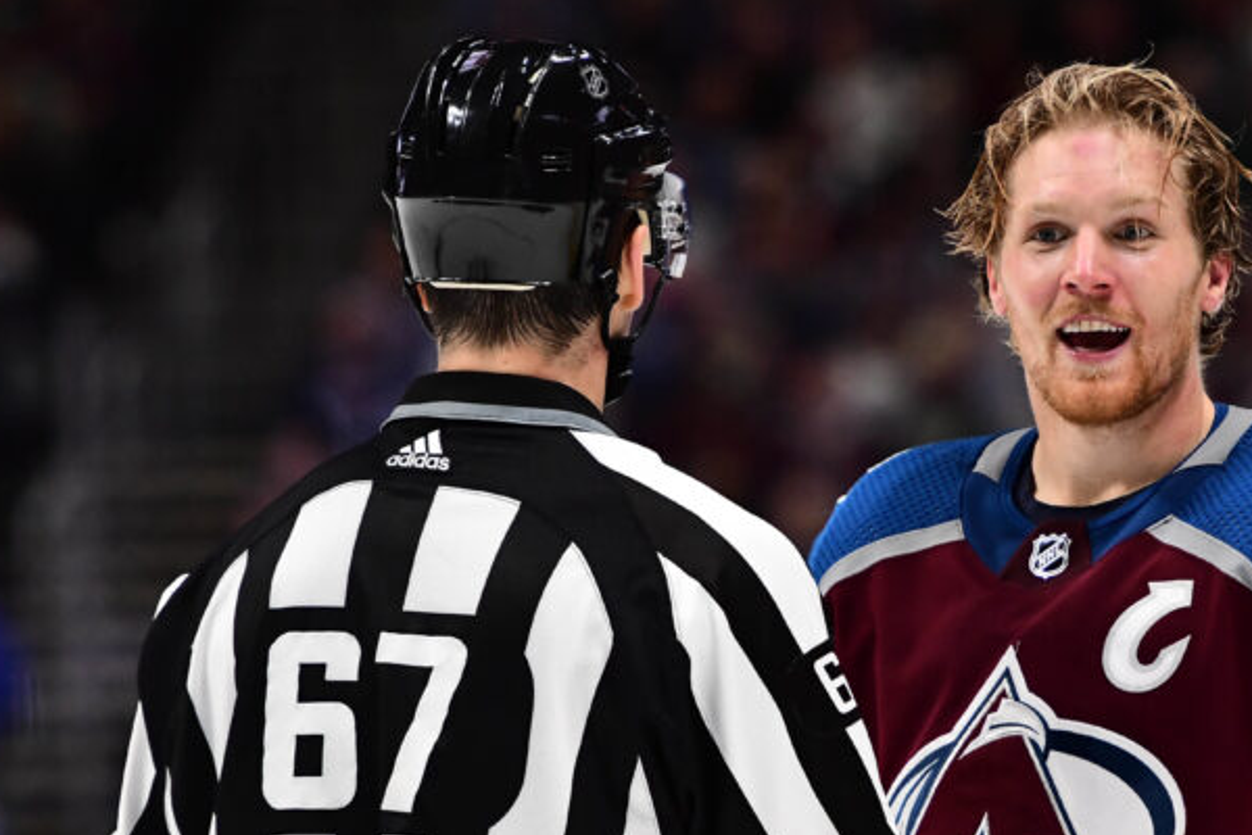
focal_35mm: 448
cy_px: 673
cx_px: 1056
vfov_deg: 3.1
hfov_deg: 4.6
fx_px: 15574
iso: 2500
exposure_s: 1/2000
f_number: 4
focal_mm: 175
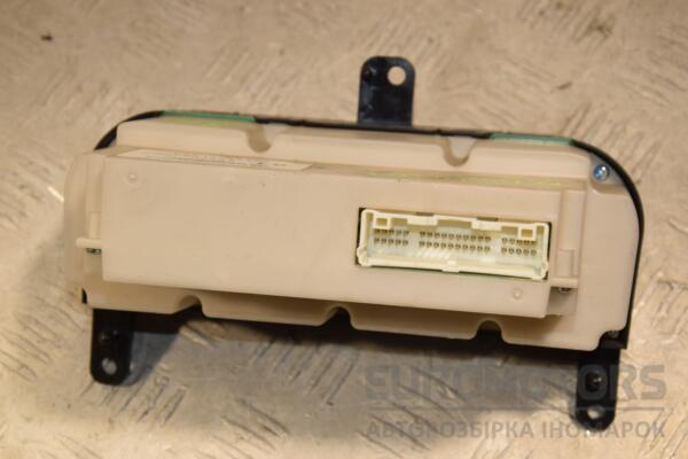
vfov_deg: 14.7
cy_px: 230
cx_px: 344
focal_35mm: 93
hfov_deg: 21.9
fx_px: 1777
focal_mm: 62
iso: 800
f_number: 7.1
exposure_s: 1/200
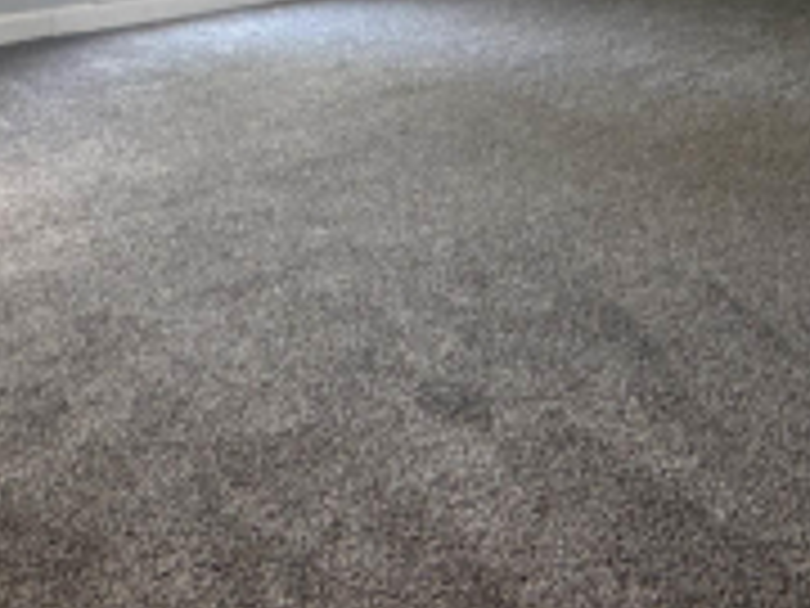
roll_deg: +0.8
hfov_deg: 36.8
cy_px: -198
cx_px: 448
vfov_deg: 24.3
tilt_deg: -4.4
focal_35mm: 52
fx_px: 1217
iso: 320
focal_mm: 2.22
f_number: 2.2
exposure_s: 1/120
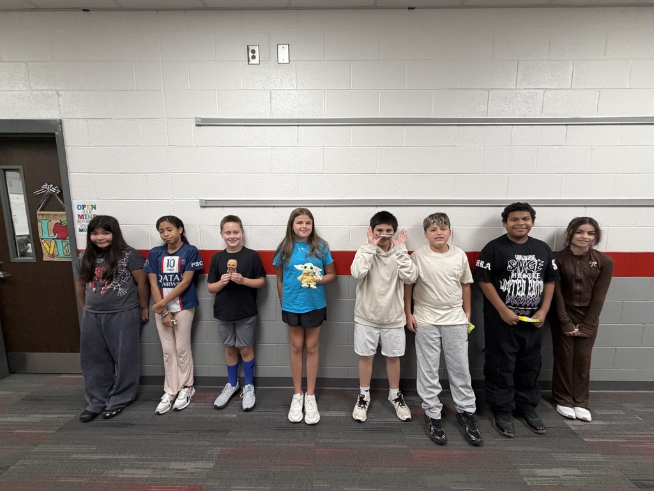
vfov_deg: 85.7
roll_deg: +0.3
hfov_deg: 102.1
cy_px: 246
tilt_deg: -5.6
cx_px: 327
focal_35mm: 14
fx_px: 265
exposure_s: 1/60
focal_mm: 2.22
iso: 250
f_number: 2.2
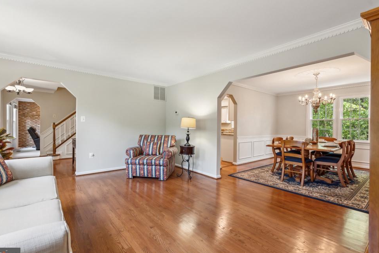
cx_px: 178
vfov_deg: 70.5
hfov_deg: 93.2
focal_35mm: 17
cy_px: 128
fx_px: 179
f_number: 7.1
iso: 400
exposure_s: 1/10
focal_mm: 16
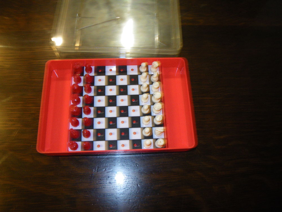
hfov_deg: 63.4
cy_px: 106
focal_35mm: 28
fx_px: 228
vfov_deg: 49.7
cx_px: 141
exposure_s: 1/3.33
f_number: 4.2
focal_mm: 5
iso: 250
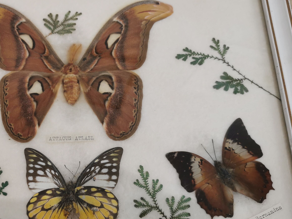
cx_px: 69
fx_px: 354
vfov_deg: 34.3
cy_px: 113
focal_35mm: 42
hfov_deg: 43.2
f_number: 1.8
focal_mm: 5.58
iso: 80
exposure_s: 1/100
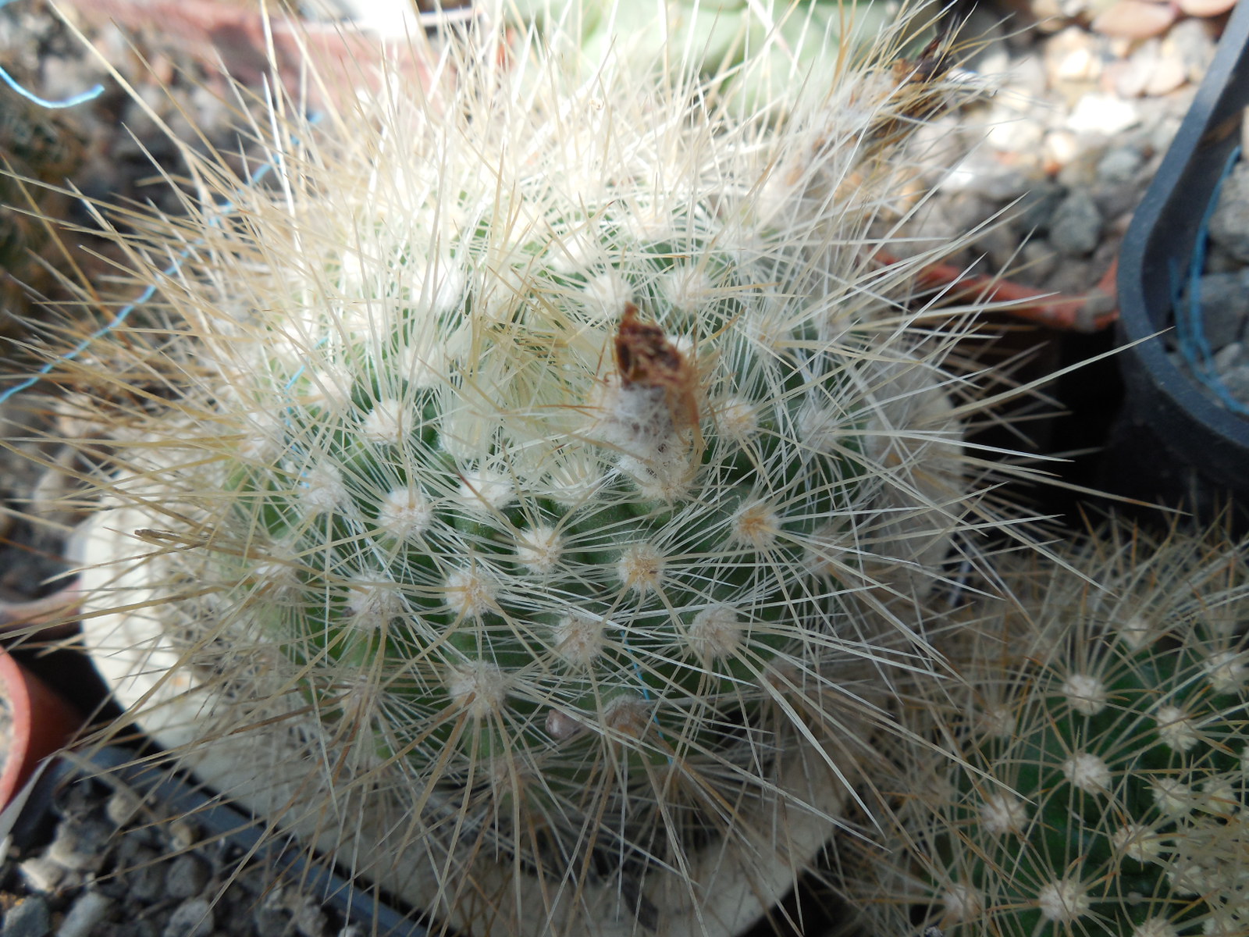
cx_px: 624
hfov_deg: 58.4
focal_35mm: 31
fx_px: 1119
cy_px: 468
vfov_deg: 45.4
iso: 125
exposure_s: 1/250
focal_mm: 5.6
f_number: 3.6
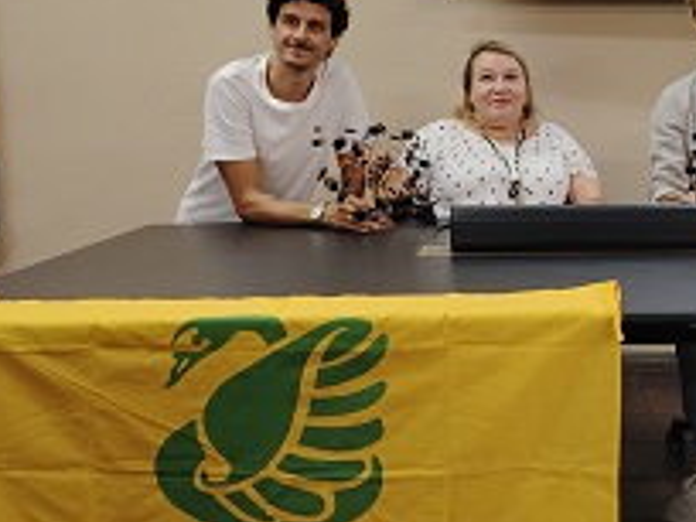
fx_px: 945
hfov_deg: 39.6
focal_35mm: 47
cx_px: 498
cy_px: 106
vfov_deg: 30.2
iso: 634
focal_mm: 5.25
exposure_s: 1/33.3
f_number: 1.75
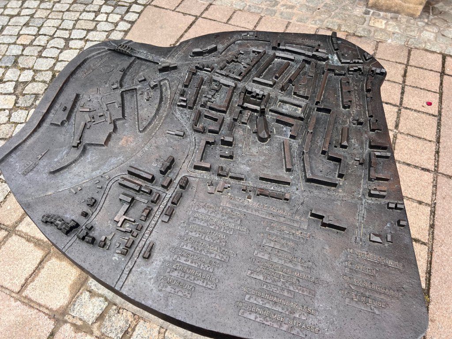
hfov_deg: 67.3
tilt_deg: -54.9
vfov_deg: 53.1
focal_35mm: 26
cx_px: 226
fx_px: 339
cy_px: 170
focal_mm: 5.7
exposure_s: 1/230
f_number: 1.5
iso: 40
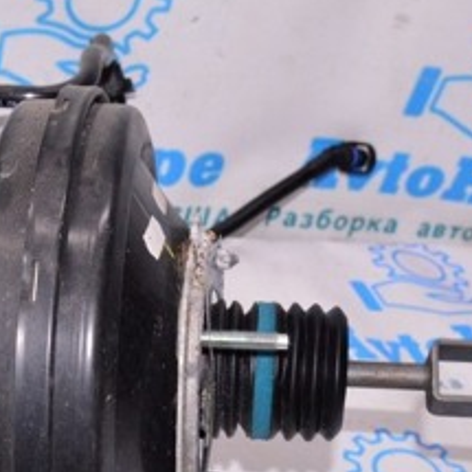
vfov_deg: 19.8
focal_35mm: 87
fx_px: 1346
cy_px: 311
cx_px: 46
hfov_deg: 19.5
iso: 1600
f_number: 8
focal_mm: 23
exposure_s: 1/200
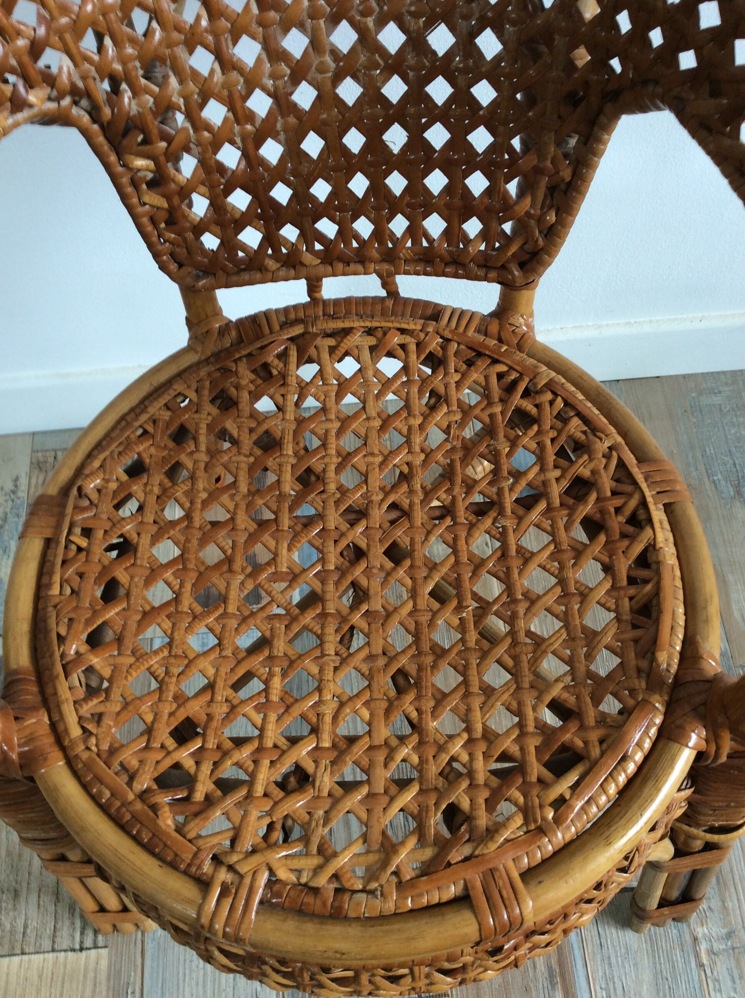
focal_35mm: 32
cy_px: 499
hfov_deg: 44.1
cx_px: 372
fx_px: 921
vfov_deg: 56.9
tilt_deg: -62.6
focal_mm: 3.3
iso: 50
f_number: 2.4
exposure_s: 1/25
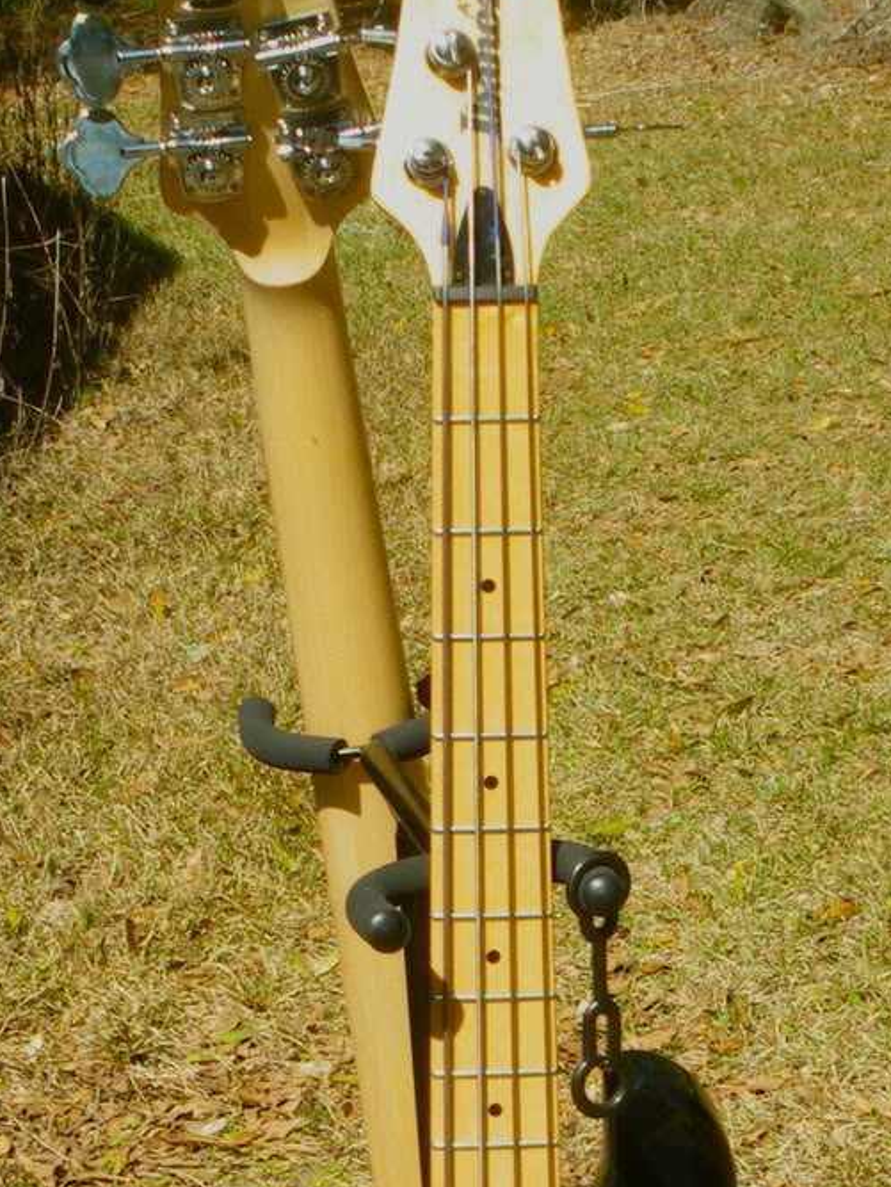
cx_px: 497
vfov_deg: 24.2
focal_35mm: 78
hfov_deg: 18.9
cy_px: 1094
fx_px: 2674
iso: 64
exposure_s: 1/200
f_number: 5.4
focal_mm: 6.3
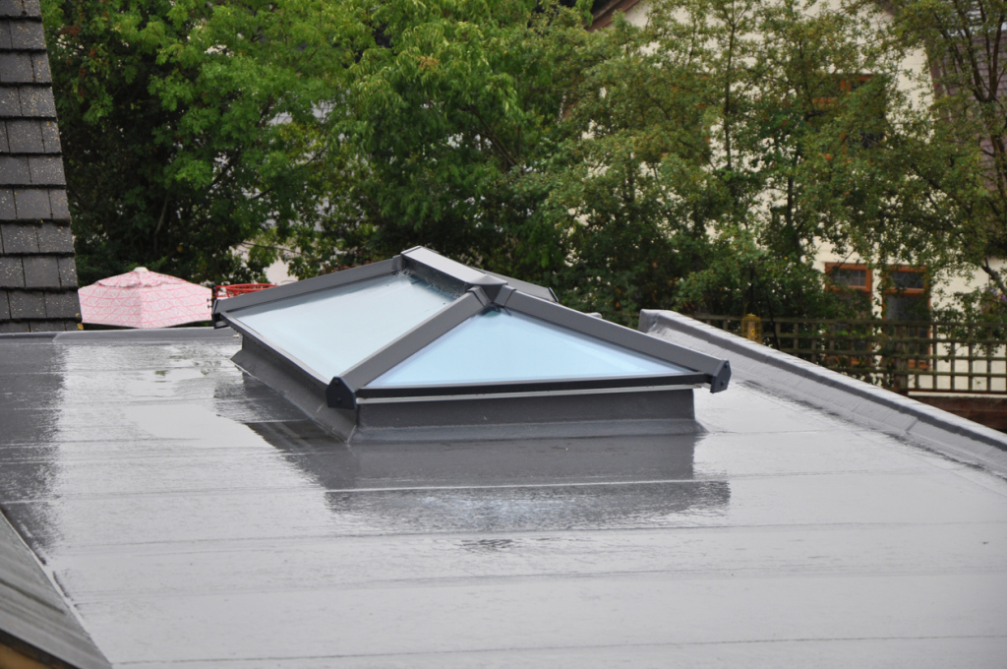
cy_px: 334
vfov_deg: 9.9
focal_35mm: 138
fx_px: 3855
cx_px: 504
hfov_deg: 14.9
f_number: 5.6
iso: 320
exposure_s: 1/125
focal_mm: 92
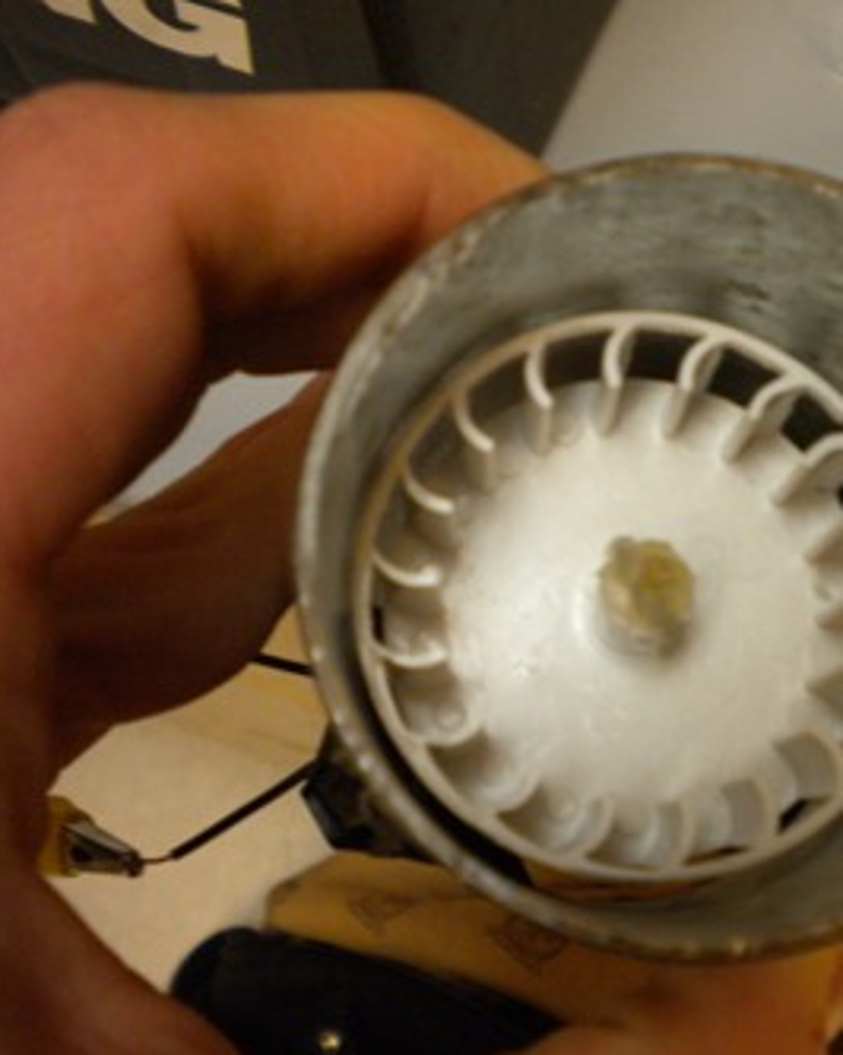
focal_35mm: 46
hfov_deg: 31.7
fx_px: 1436
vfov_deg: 40.4
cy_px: 529
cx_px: 691
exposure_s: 1/60
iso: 307
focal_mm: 6.3
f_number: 3.1
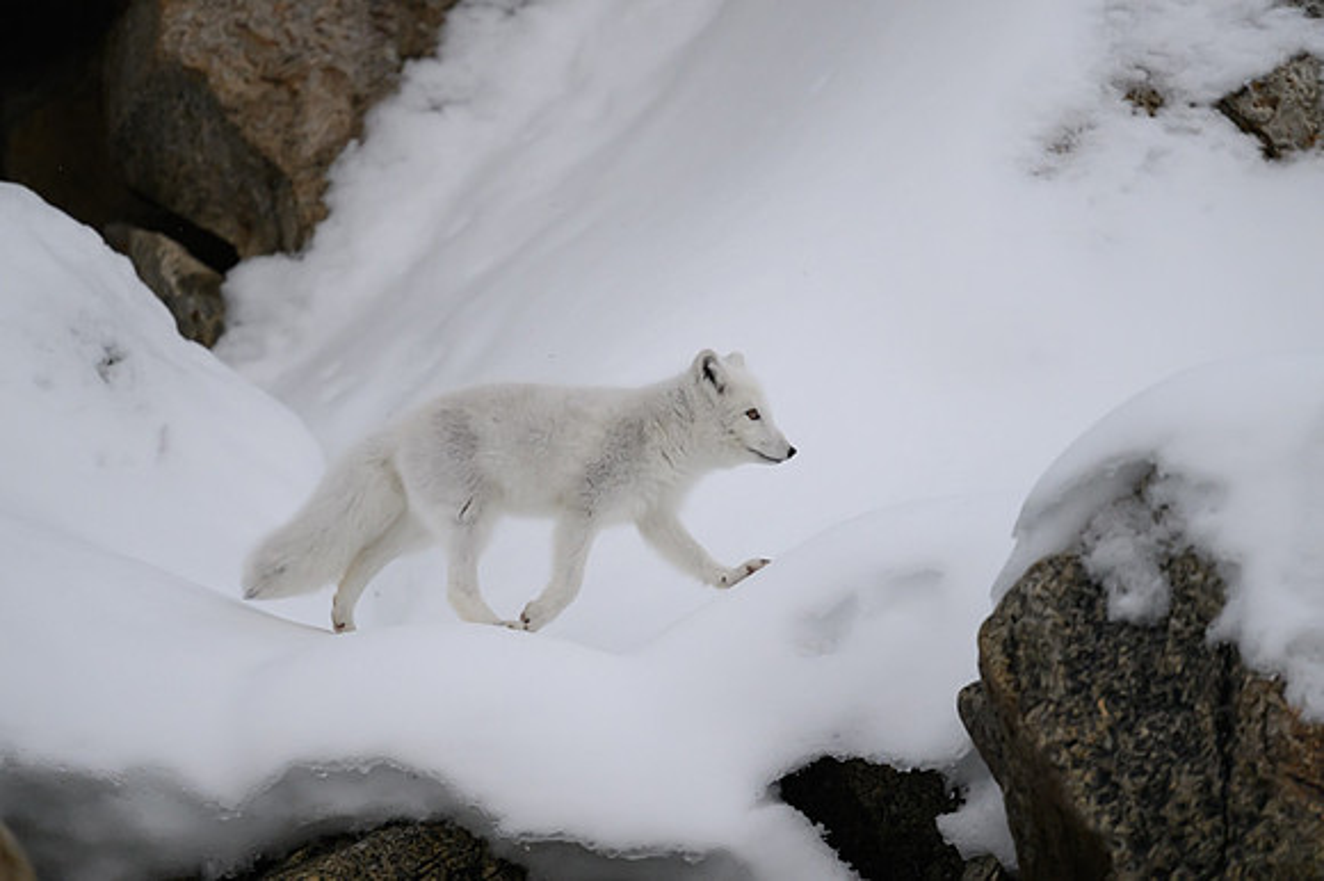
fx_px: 21764
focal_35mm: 592
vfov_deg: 2.3
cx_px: 624
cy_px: 415
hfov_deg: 3.5
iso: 2000
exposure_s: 1/1250
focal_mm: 560
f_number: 4
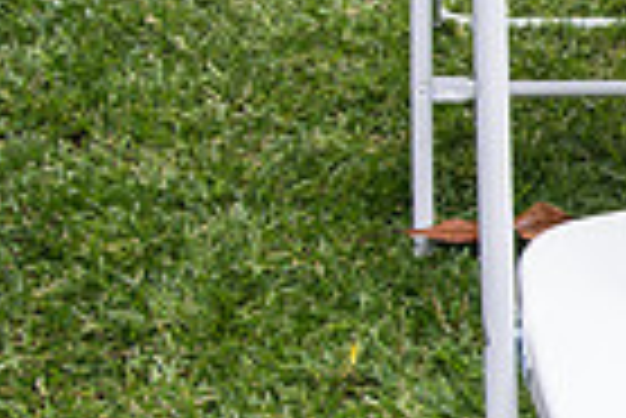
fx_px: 1741
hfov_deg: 16.4
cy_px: 101
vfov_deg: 13.7
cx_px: 1193
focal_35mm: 100
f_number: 4.5
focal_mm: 24
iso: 400
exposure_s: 1/320
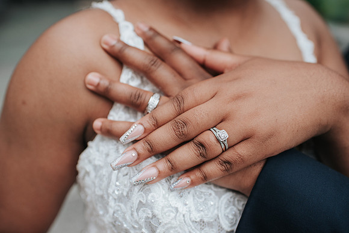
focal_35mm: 35
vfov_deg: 37.9
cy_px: 116
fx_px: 339
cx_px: 174
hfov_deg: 54.4
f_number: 2.8
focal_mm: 35
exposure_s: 1/1250
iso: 900
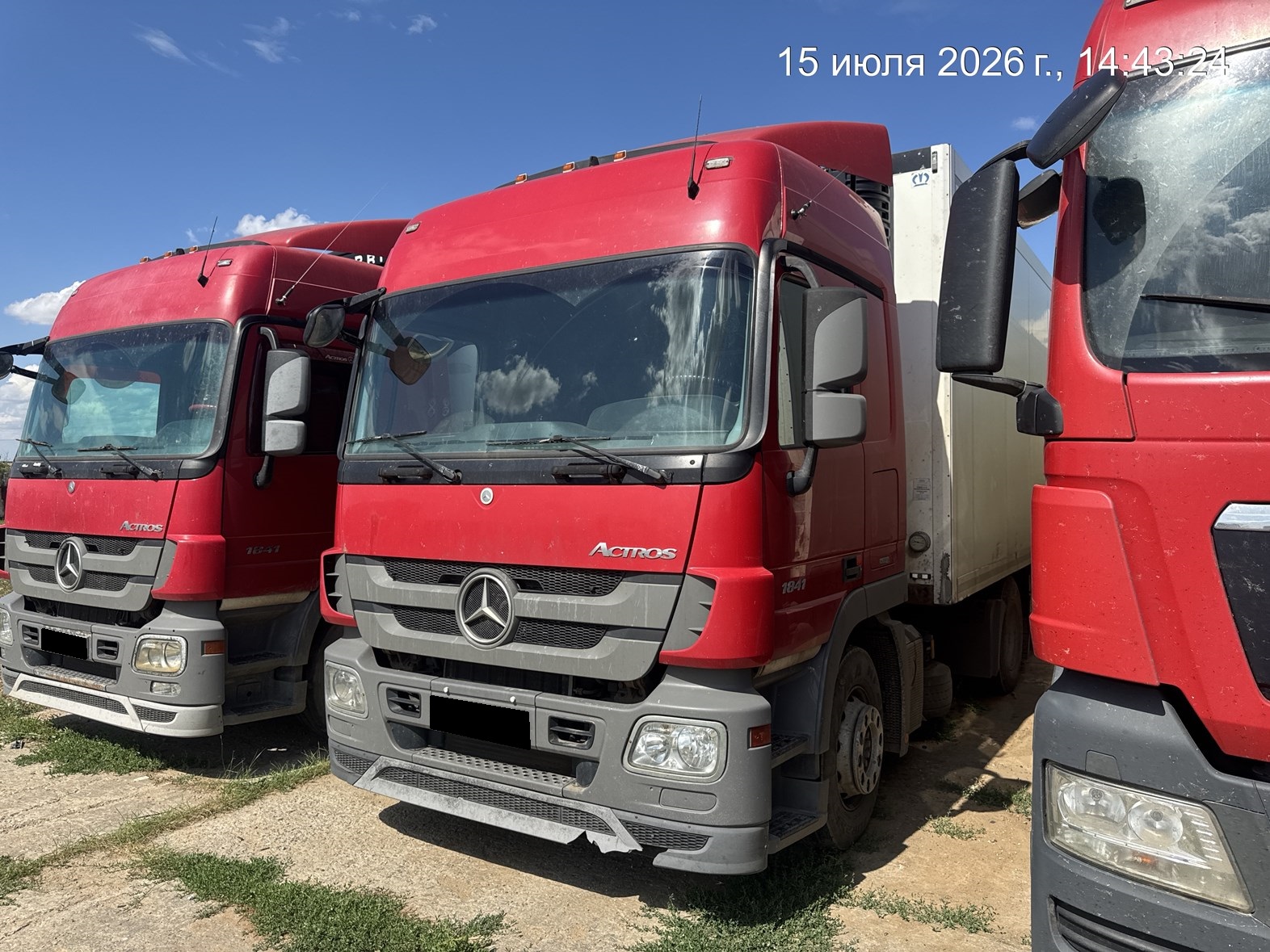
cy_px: 476
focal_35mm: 24
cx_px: 635
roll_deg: +0.3
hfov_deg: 71.6
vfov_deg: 56.8
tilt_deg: -0.2
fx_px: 881
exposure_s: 1/3802
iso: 80
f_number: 1.78
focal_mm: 6.76
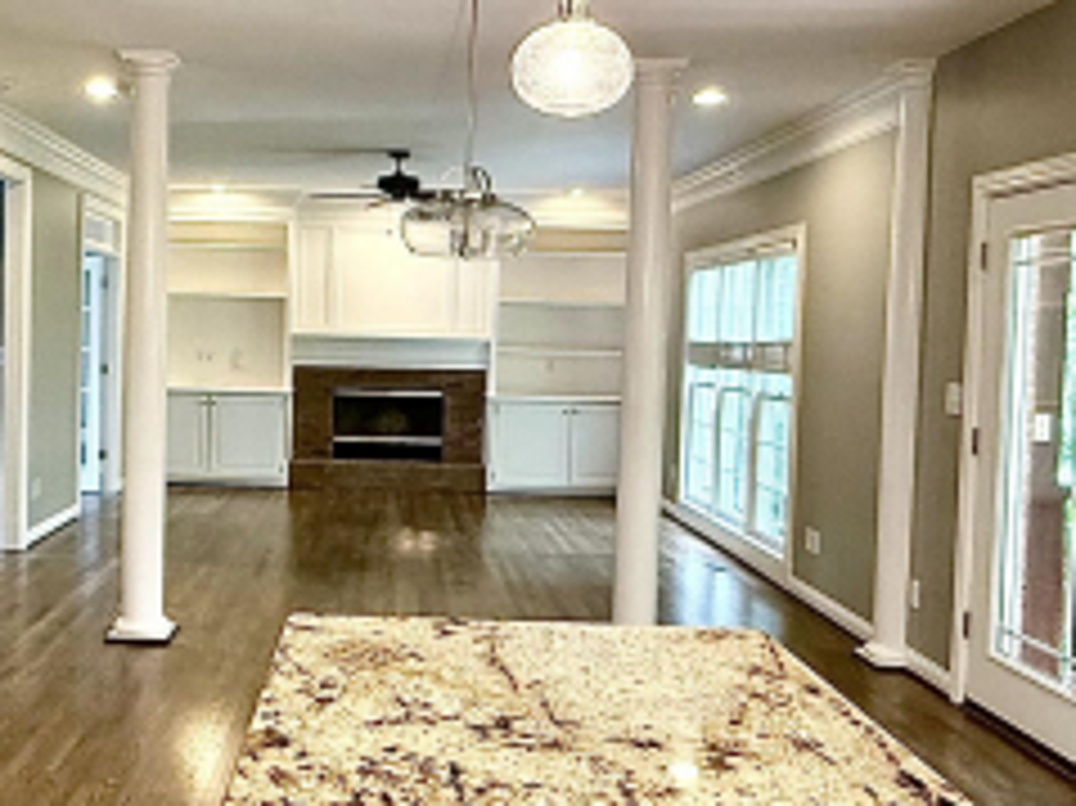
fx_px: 1212
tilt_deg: -2.3
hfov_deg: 46.9
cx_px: 335
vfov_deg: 36.8
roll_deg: -1.7
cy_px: 387
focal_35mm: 39
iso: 320
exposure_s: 1/120
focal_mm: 2.22
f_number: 2.2
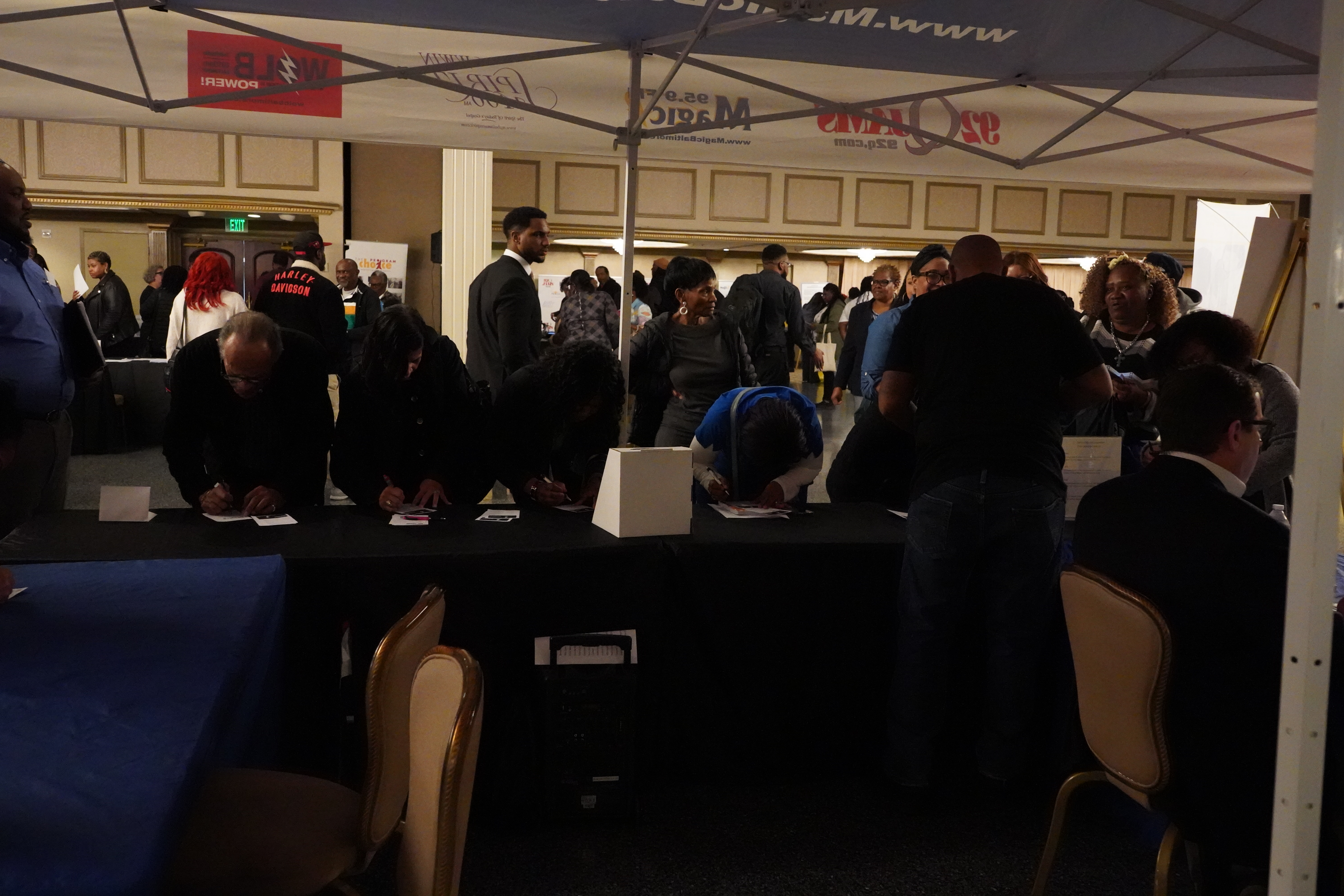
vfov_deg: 42.3
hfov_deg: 60.3
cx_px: 672
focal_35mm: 31
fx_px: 1157
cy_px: 448
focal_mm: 31
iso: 20000
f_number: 7.1
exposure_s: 1/200
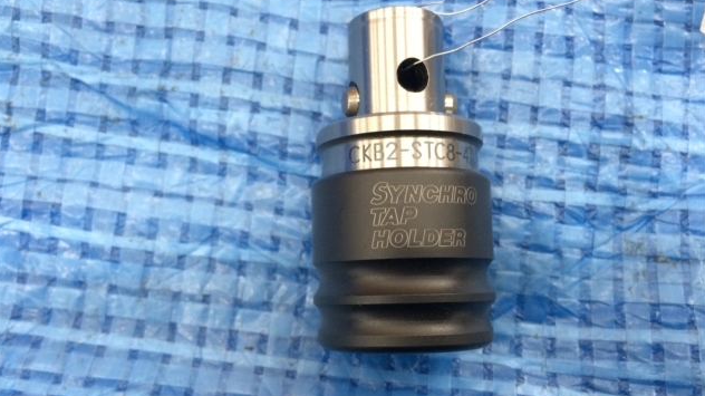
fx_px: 598
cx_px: 350
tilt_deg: -85.8
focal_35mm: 32
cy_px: 215
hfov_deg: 61.0
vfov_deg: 36.6
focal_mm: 4.15
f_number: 2.2
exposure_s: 1/30
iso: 160
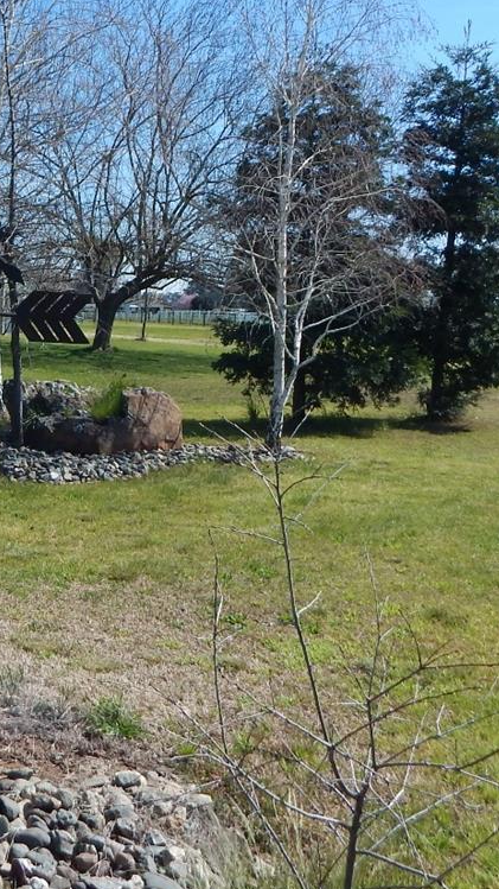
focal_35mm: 48
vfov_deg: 42.3
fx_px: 1130
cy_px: 299
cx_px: -2
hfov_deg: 23.8
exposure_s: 1/500
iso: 125
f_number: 6
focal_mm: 4
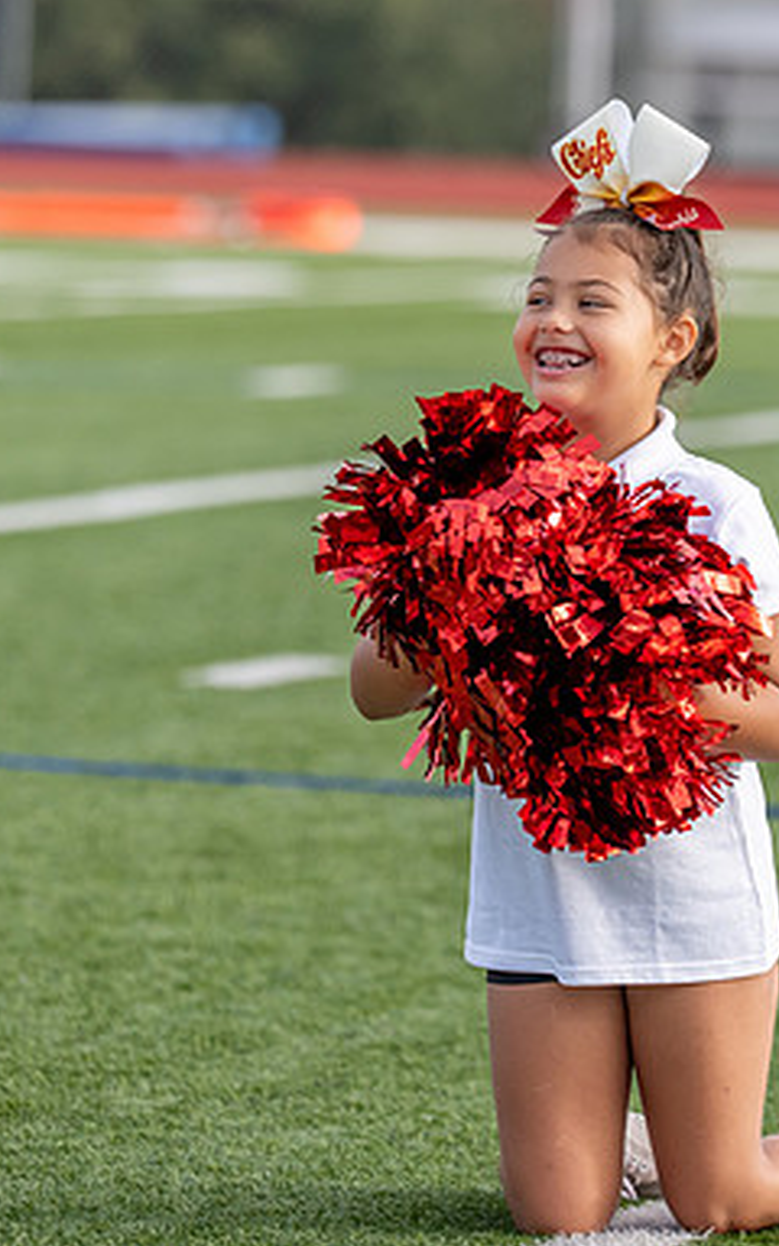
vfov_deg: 5.3
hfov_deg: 3.3
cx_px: 552
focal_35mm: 396
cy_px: 499
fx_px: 13452
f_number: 2.8
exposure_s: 1/2500
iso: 250
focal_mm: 154
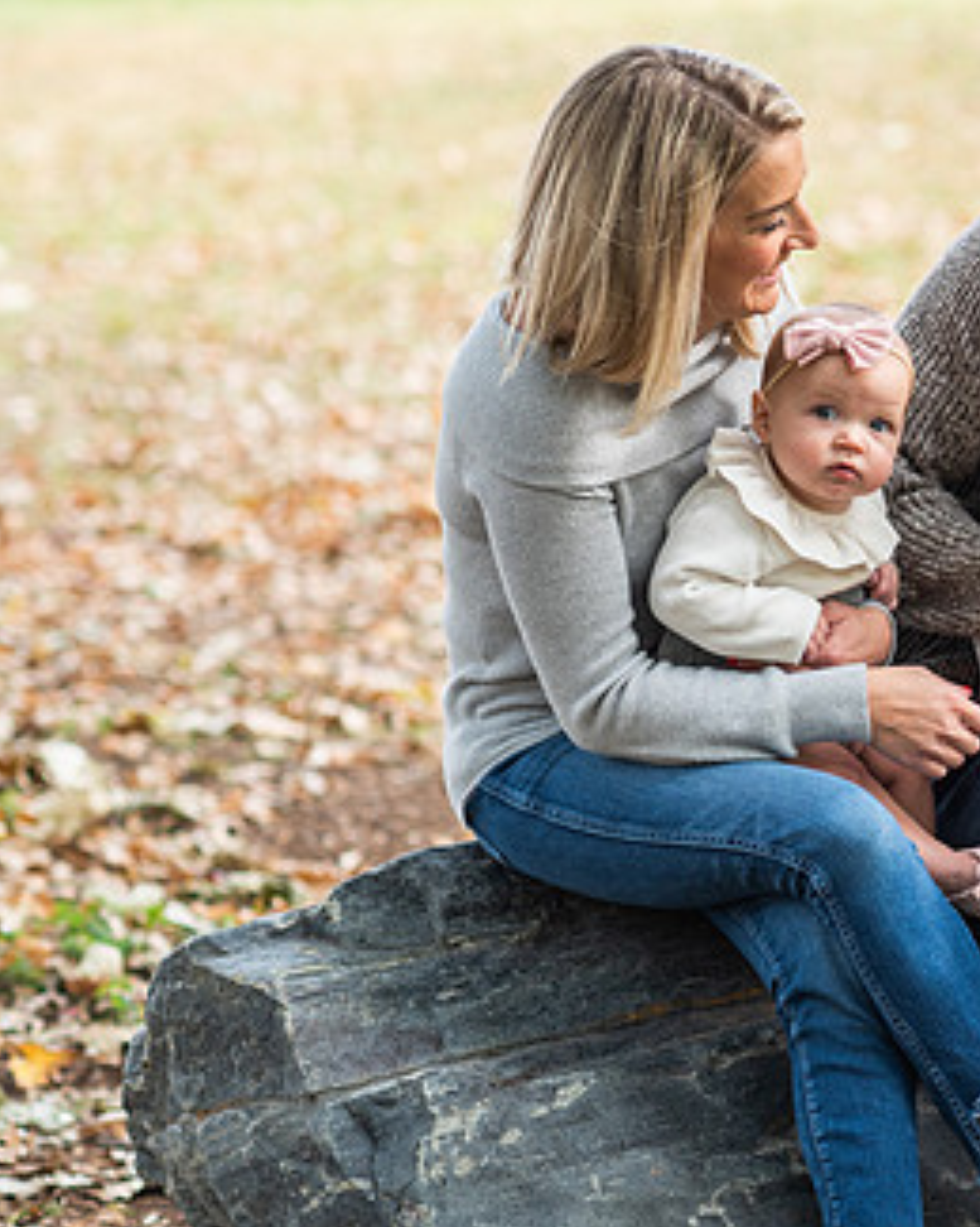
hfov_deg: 9.7
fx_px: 5695
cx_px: 1061
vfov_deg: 12.3
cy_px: 566
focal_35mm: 157
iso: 100
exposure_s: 1/250
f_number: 2.8
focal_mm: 85
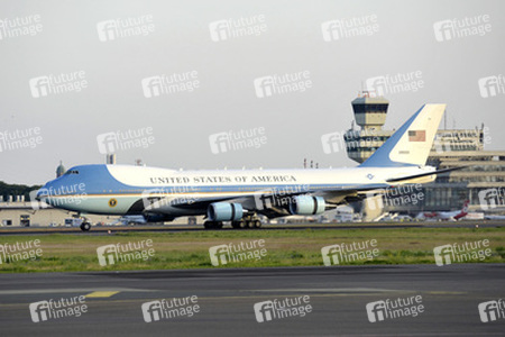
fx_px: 2595
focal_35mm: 185
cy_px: 168
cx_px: 252
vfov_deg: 7.4
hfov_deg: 11.1
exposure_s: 1/2000
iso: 1000
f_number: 5
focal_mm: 185
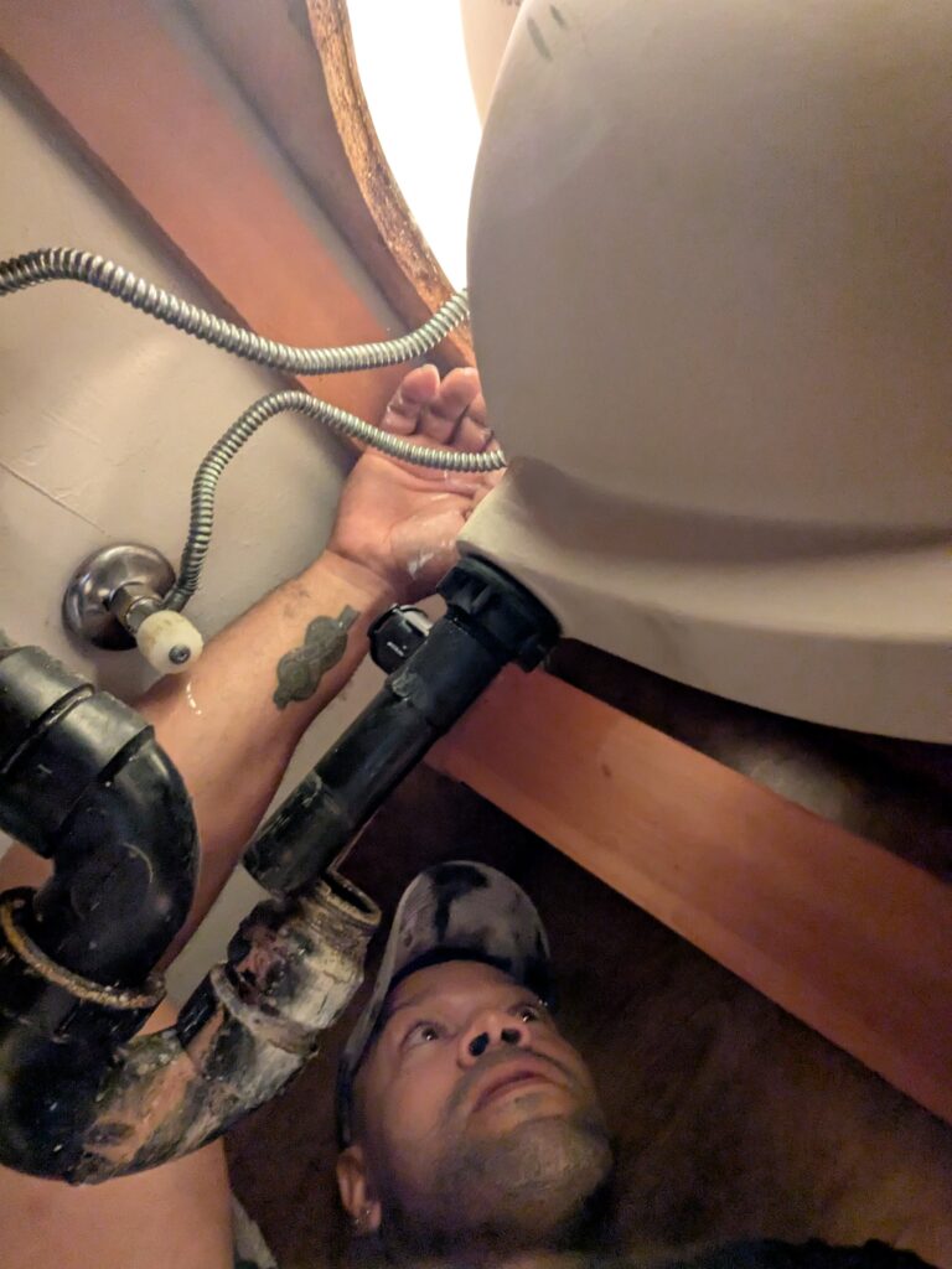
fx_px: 770
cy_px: 634
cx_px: 476
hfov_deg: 63.4
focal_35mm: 21
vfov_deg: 79.0
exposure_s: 1/15
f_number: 2.2
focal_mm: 2.74
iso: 675
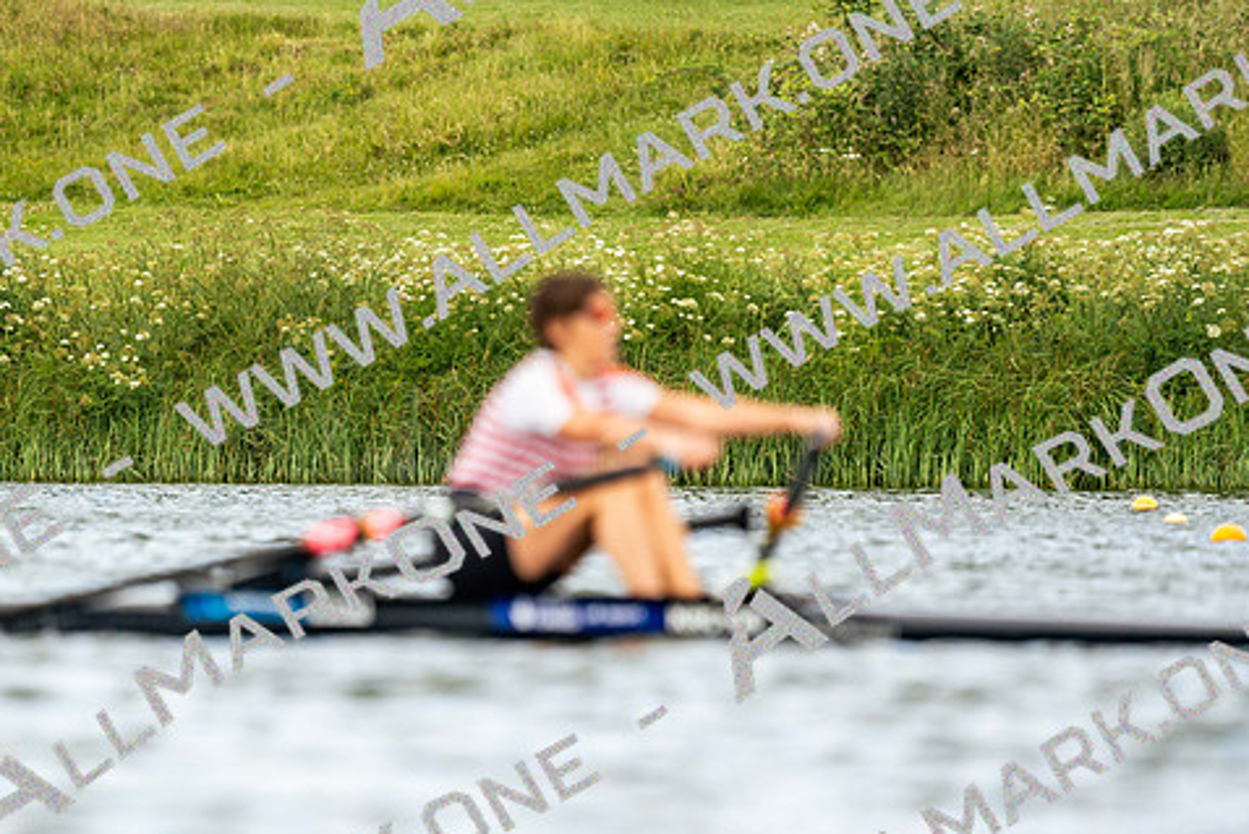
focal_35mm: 664
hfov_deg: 3.1
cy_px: 454
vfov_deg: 2.1
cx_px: 499
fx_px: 23043
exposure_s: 1/2000
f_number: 6.3
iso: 800
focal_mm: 547
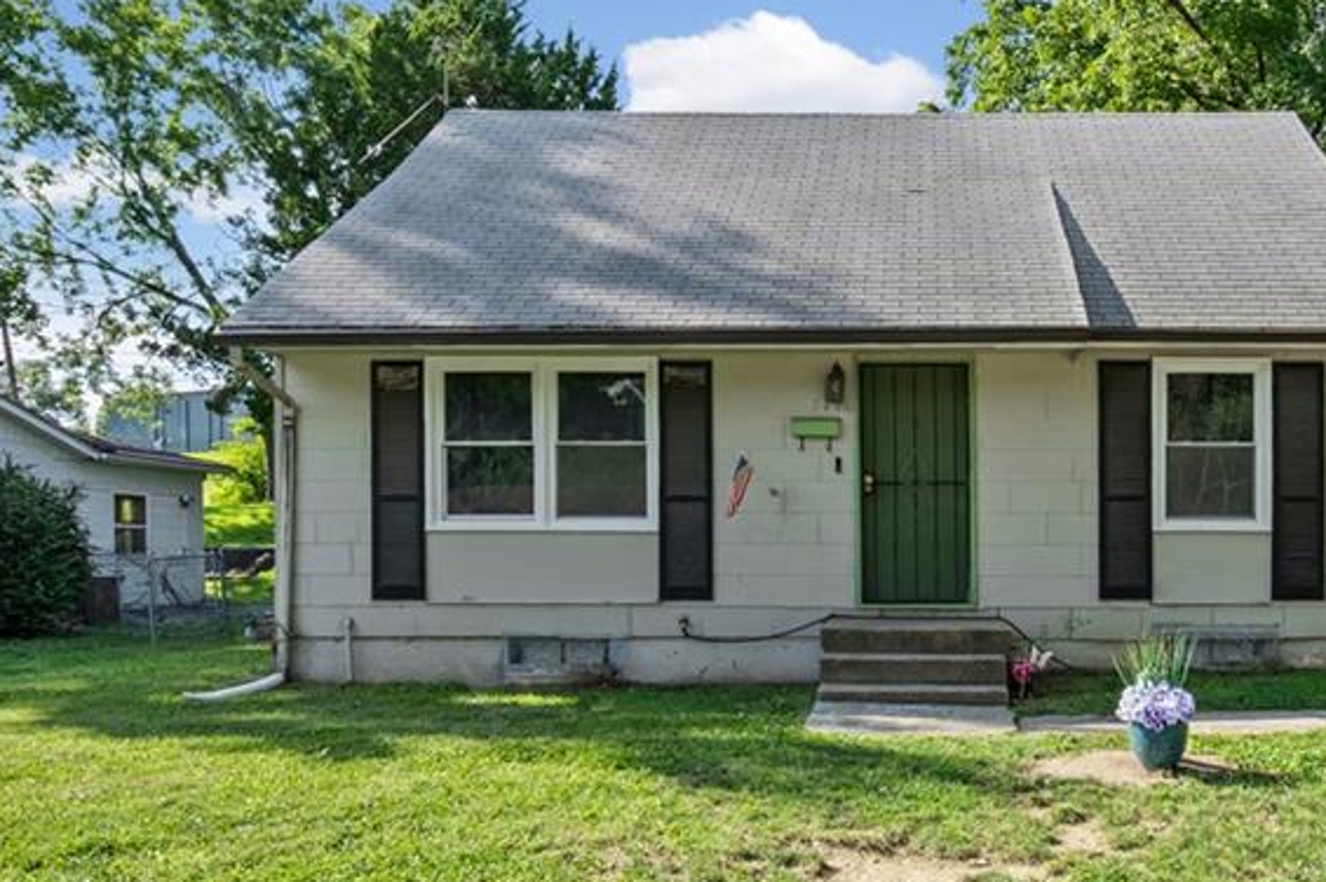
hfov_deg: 62.6
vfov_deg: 44.8
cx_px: 843
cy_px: 497
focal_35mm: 29
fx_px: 1068
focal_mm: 16
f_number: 11
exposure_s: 1/60
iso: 125
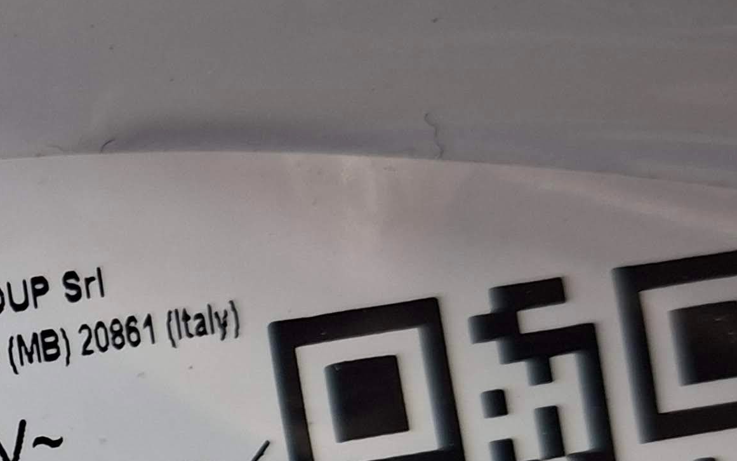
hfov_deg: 21.7
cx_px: -277
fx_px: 1687
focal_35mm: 84
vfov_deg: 15.0
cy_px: 564
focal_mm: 5.54
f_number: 1.8
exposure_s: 1/33
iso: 320
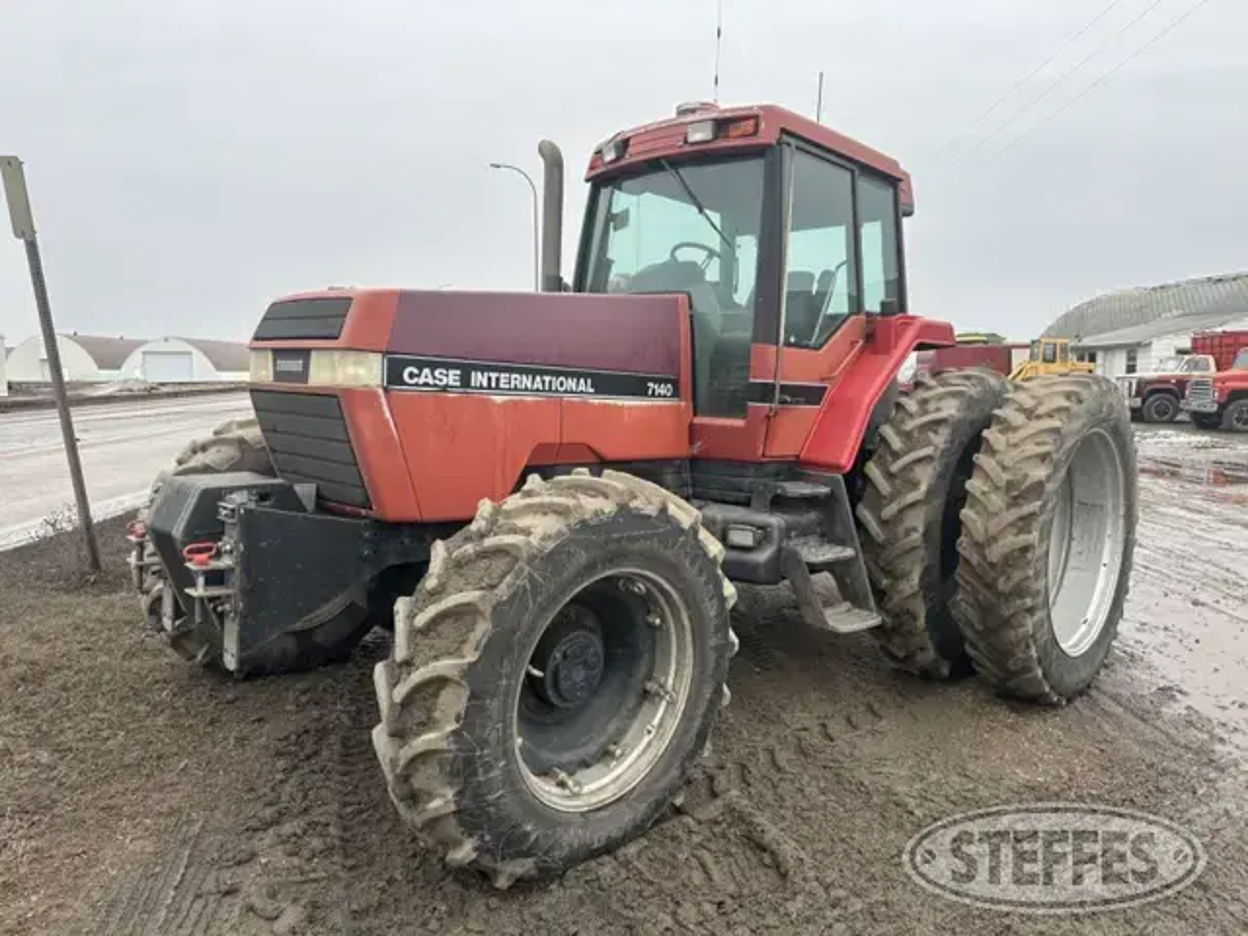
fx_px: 865
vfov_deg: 56.8
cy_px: 468
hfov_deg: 71.6
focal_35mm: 24
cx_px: 624
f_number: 1.78
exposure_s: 1/294
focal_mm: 6.86
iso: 80
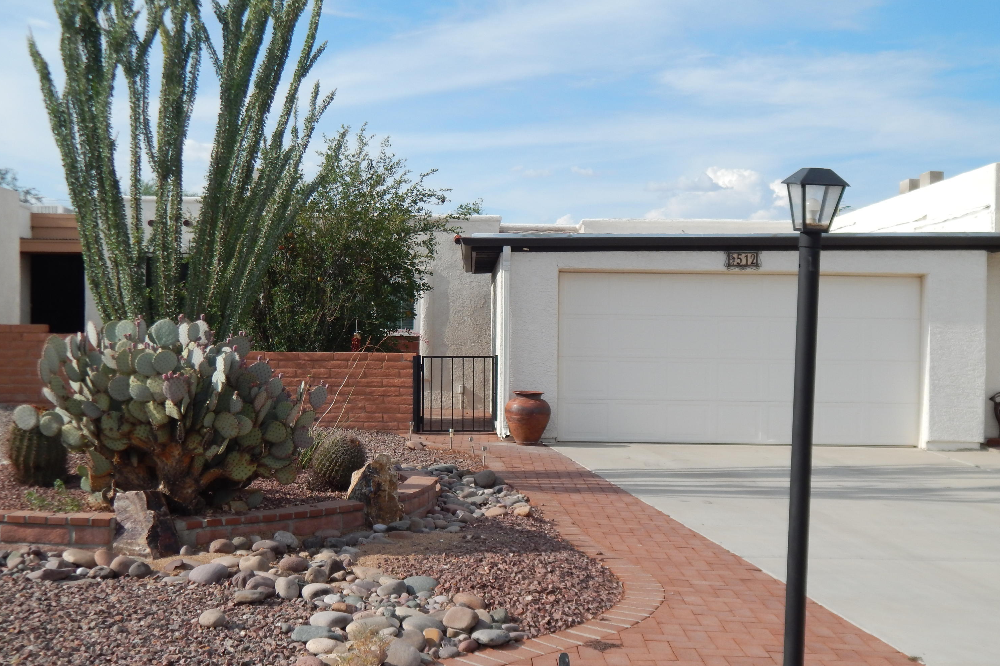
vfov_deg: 29.8
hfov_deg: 43.6
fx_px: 1250
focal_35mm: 45
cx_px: 499
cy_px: 376
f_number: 7.1
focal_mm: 7.7
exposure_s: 1/400
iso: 125
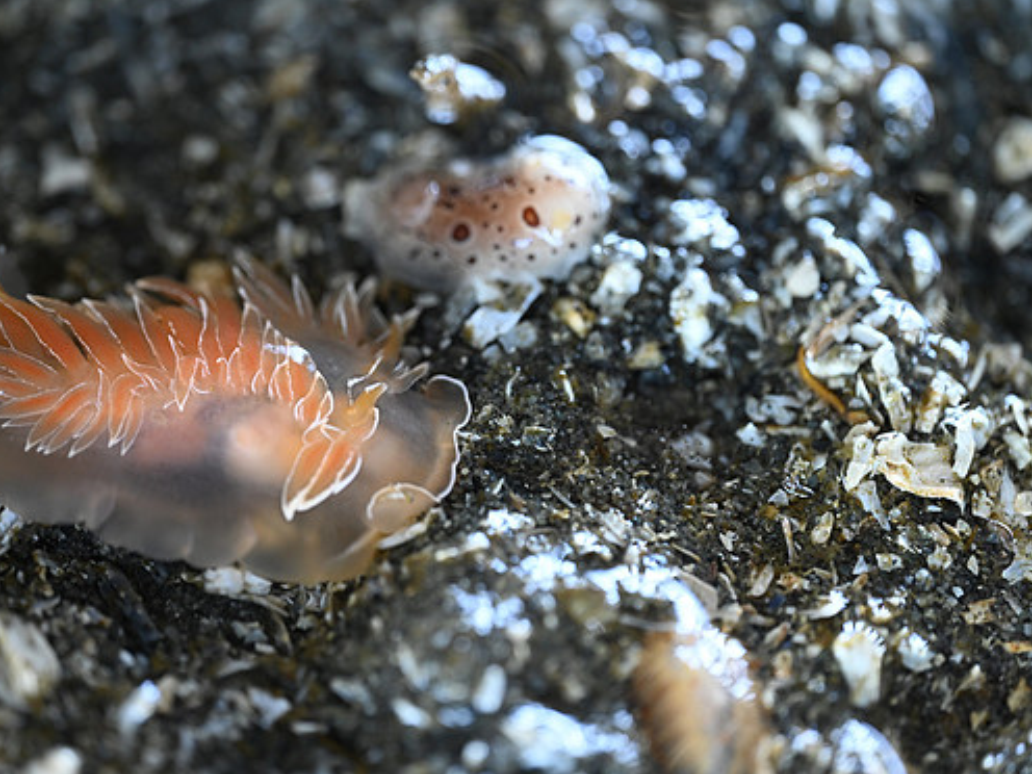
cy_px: 394
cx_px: 441
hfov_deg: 16.7
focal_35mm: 118
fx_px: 3518
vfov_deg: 12.6
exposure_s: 1/125
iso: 1600
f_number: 3.3
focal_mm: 105
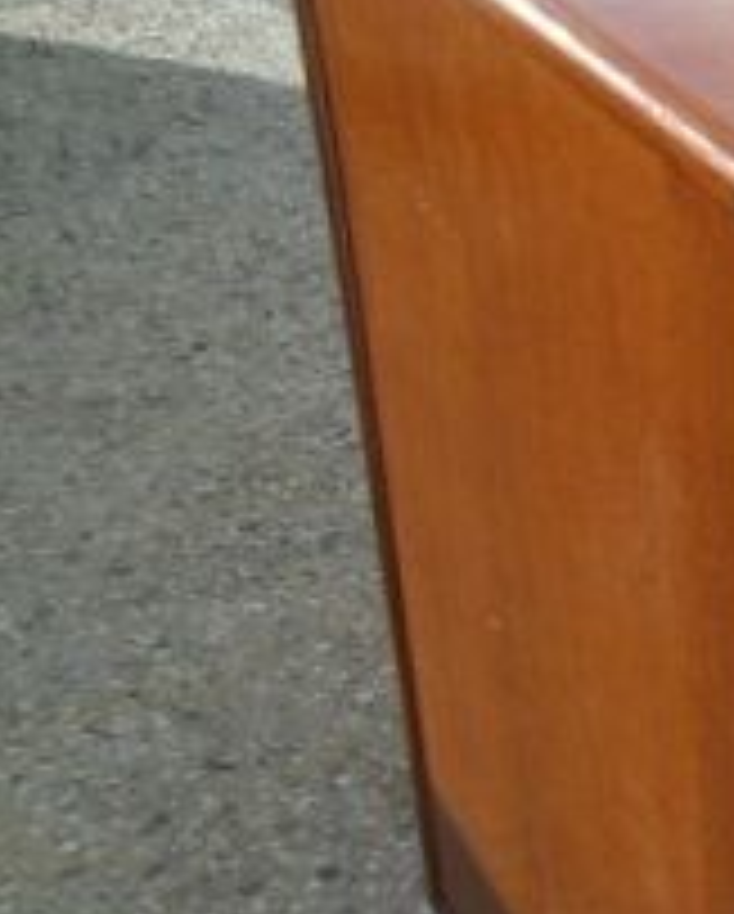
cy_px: 599
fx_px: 1734
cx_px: 1191
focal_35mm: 64
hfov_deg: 19.7
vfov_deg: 29.4
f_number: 3.2
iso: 125
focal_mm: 4.5
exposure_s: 1/1250
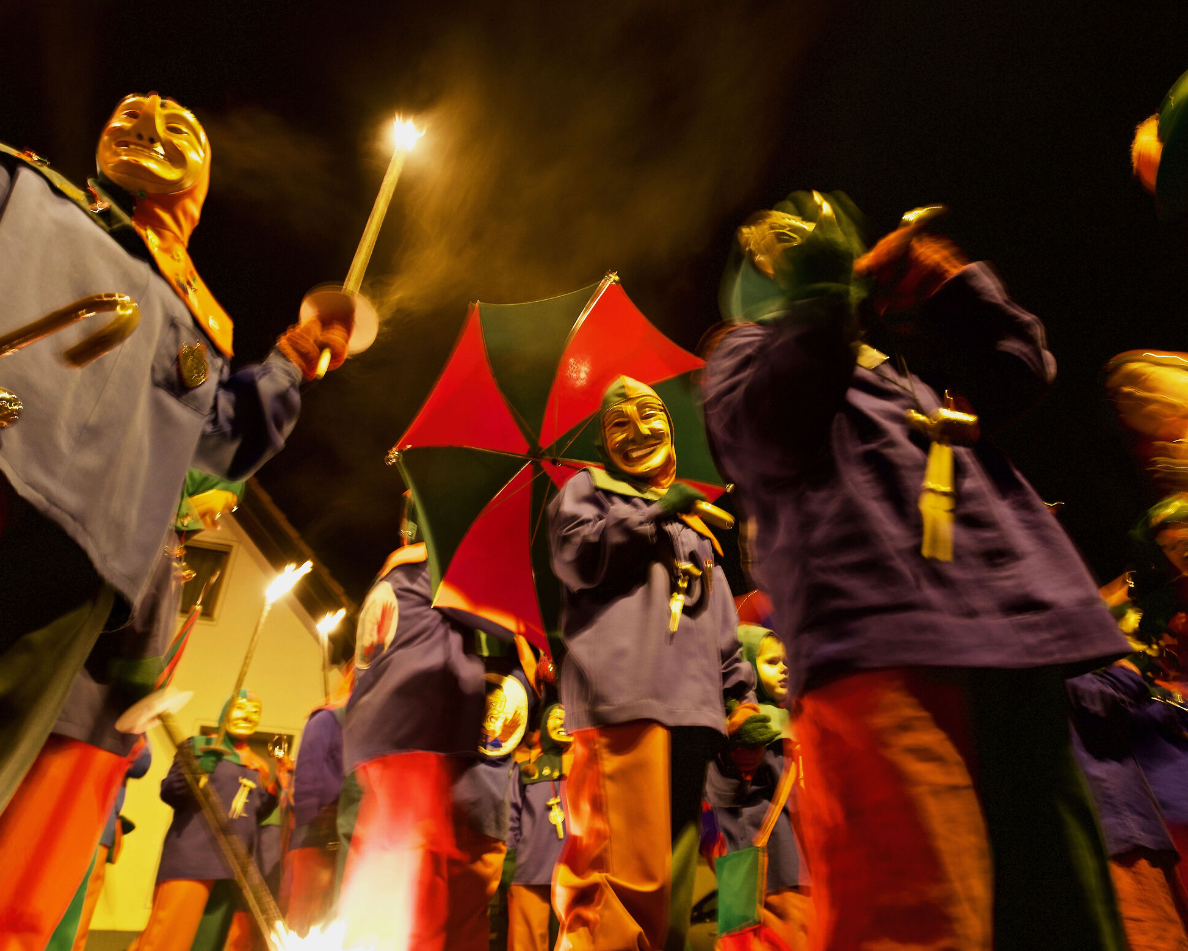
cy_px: 482
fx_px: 774
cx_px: 582
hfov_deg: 75.0
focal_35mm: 22
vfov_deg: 63.1
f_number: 4
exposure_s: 1/3
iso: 1600
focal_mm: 19
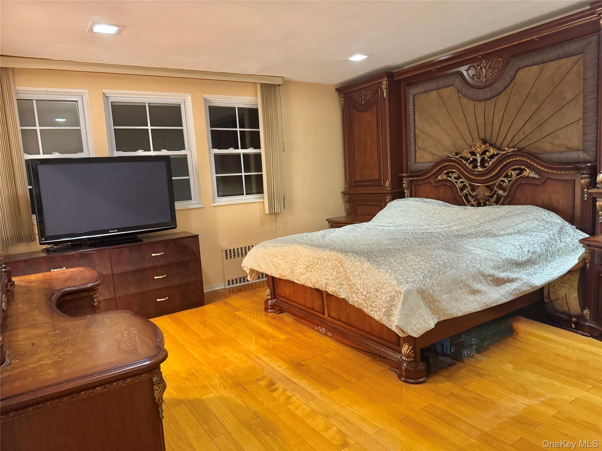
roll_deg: +3.9
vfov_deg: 56.8
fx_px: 417
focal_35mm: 24
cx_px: 301
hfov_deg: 71.6
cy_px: 226
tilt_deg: -6.6
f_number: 1.78
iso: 800
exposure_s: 1/40
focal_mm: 6.76
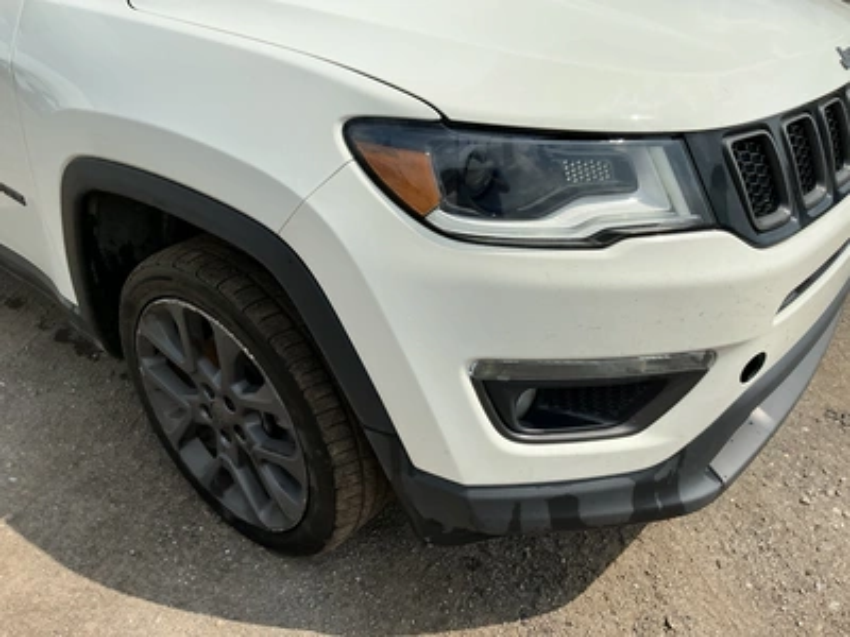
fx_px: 688
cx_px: 425
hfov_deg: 63.4
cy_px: 318
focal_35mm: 28
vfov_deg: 49.7
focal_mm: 3
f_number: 1.8
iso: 25
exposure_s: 1/2959
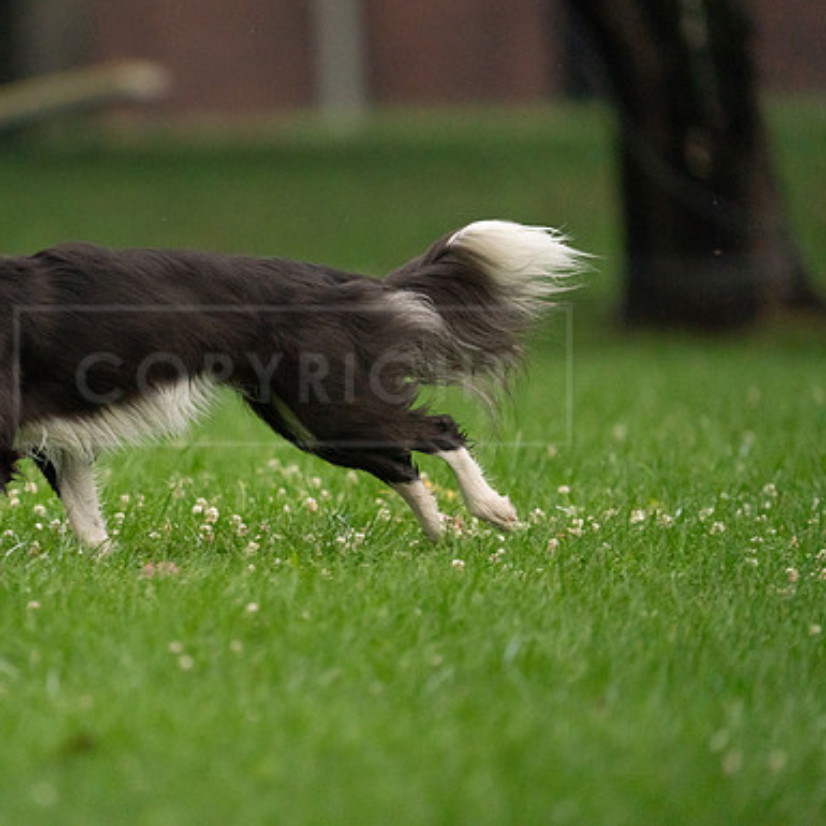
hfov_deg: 2.5
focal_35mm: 709
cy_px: 413
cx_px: 219
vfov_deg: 2.5
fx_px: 19141
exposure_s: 1/1600
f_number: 6.3
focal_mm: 553
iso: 6400
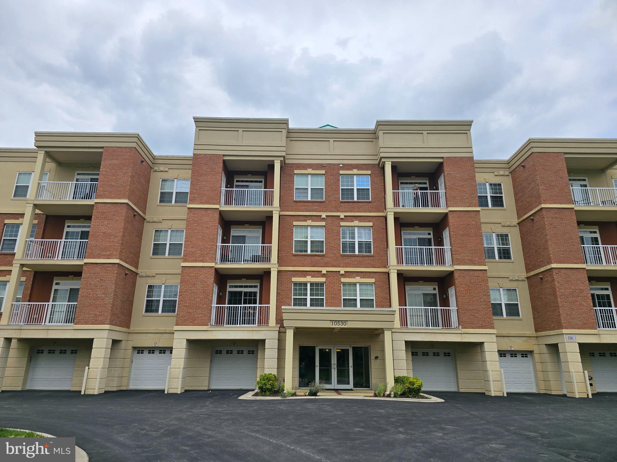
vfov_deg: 58.9
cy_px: 231
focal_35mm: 23
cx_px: 308
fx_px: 410
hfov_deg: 73.9
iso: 12
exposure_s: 1/937
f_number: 1.7
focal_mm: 6.3
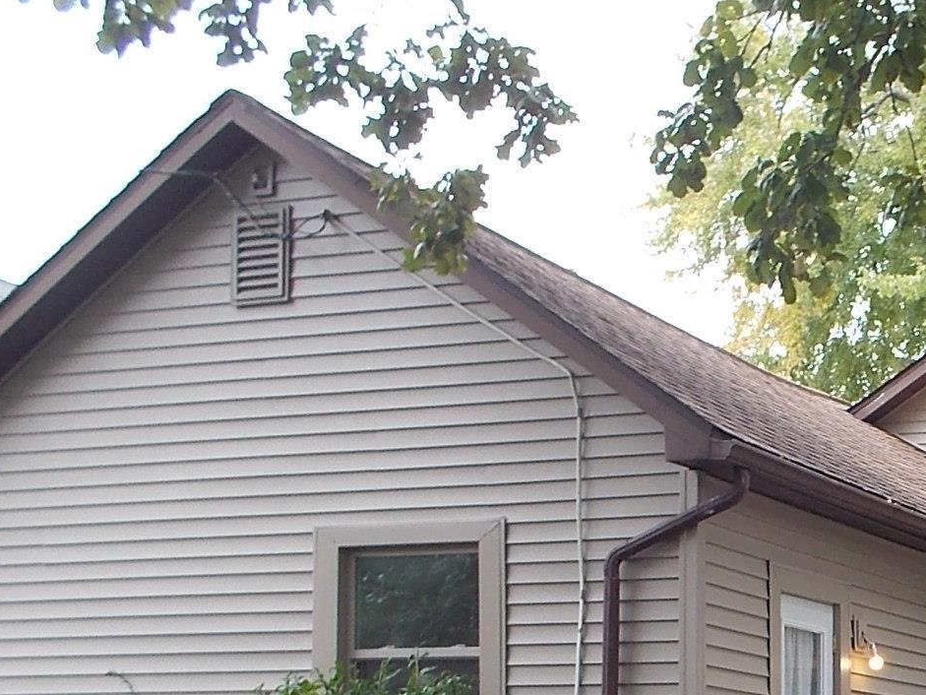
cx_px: 1012
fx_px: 1873
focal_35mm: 70
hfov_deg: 25.8
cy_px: 799
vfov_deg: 19.9
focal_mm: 4.1
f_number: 3.3
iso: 80
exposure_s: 1/80
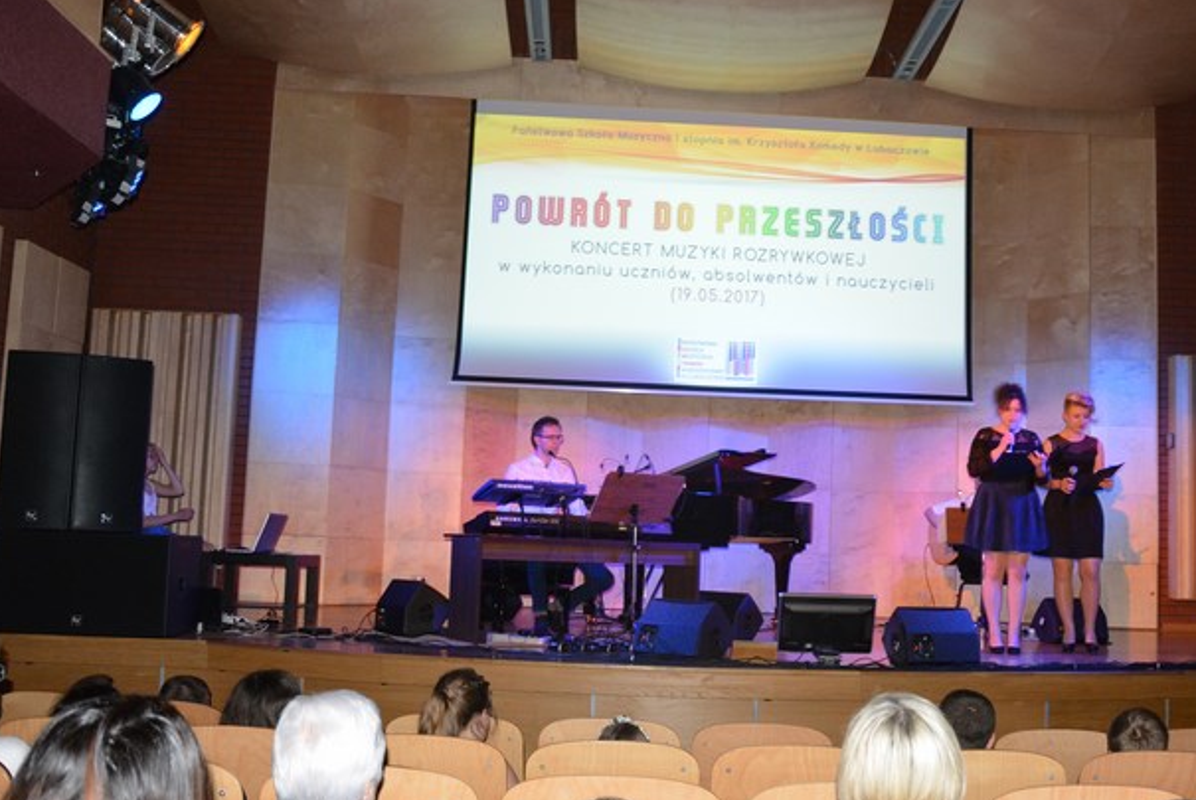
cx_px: 714
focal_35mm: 42
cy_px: 392
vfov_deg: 32.2
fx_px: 1386
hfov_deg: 46.4
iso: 2000
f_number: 3.8
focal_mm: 21
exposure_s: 1/60
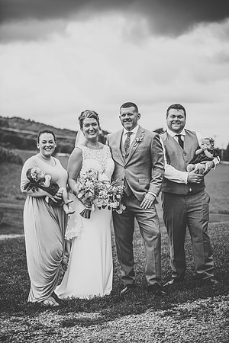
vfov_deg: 26.0
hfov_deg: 17.5
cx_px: 114
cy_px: 172
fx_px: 744
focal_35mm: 78
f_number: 2.8
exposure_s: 1/2000
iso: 200
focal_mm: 78
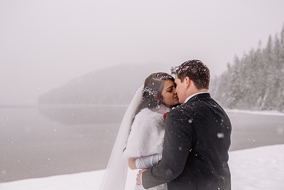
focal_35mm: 44
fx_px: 347
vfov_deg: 30.4
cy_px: 118
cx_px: 140
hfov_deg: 44.5
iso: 100
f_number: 2.5
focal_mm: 35
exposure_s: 1/200
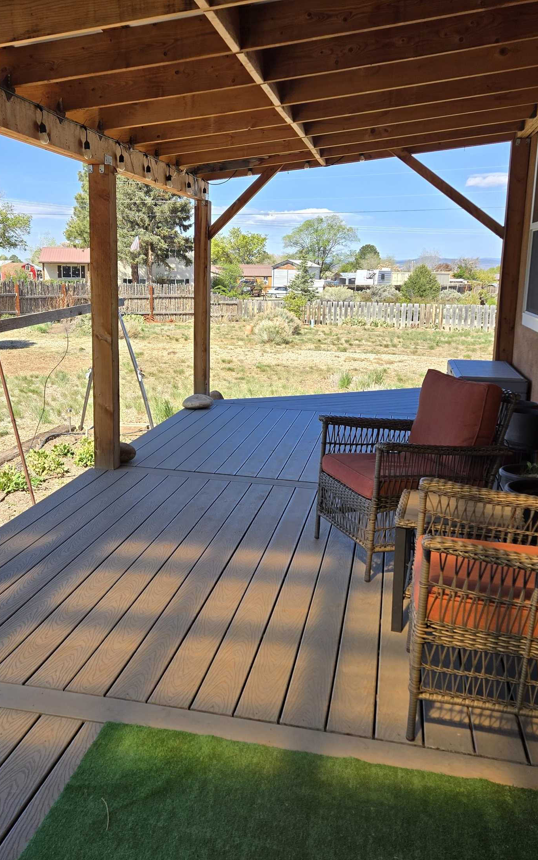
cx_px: 182
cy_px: 412
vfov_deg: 56.7
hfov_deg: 36.9
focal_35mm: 34
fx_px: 798
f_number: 1.8
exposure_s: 1/1008
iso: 25
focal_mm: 5.4
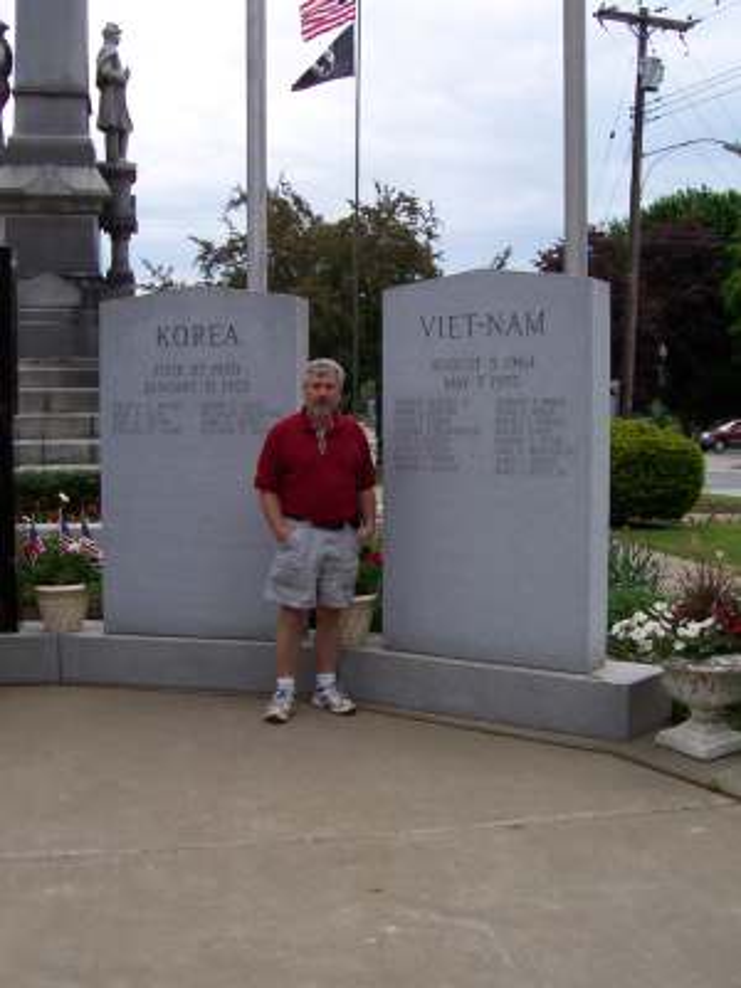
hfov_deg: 38.7
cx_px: 370
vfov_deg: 50.1
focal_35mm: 37
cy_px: 494
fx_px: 1056
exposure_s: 1/500
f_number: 5.6
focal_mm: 5.6
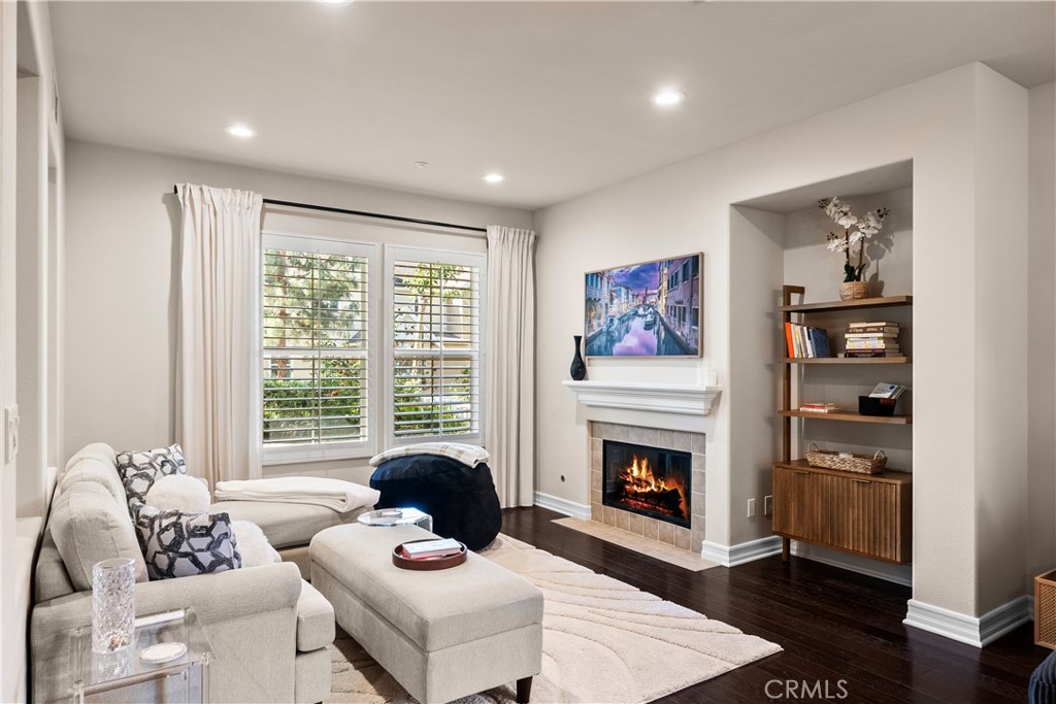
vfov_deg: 59.5
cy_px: 352
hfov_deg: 81.2
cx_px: 528
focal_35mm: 21
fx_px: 616
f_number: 8
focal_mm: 21
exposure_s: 1/3
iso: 320
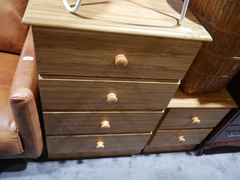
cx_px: 120
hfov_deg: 63.4
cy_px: 90
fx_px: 194
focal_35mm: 28
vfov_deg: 49.7
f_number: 4.5
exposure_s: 1/60
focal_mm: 14
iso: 1250
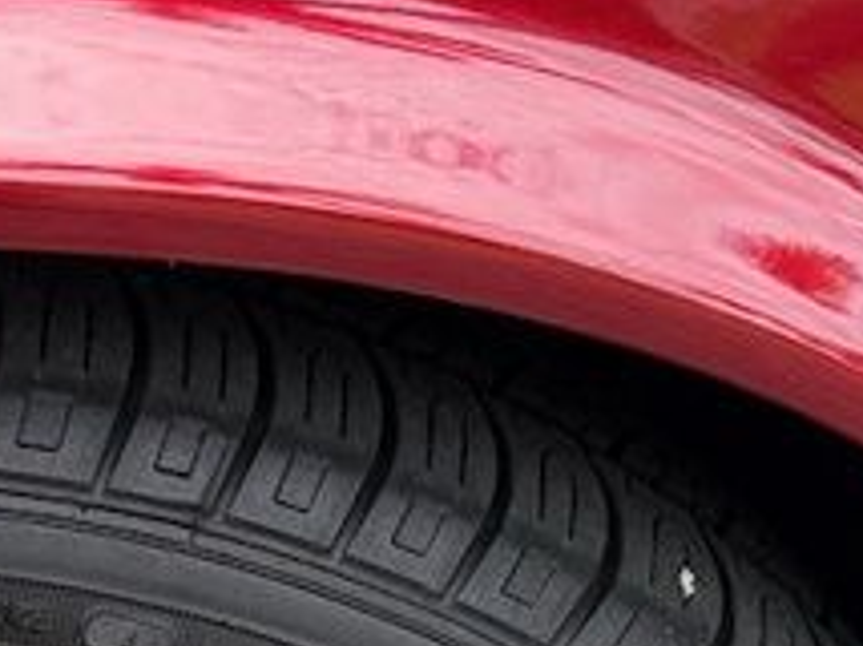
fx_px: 2864
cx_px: -250
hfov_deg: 16.2
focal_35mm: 115
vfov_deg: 11.6
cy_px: 1284
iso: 80
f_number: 1.78
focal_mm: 6.76
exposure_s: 1/943
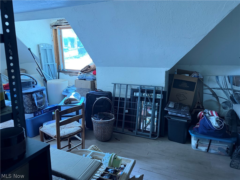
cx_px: 120
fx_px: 166
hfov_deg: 71.6
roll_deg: -0.7
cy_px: 90
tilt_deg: -13.4
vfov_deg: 56.8
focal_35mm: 24
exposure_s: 1/40
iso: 800
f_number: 1.78
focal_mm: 6.76
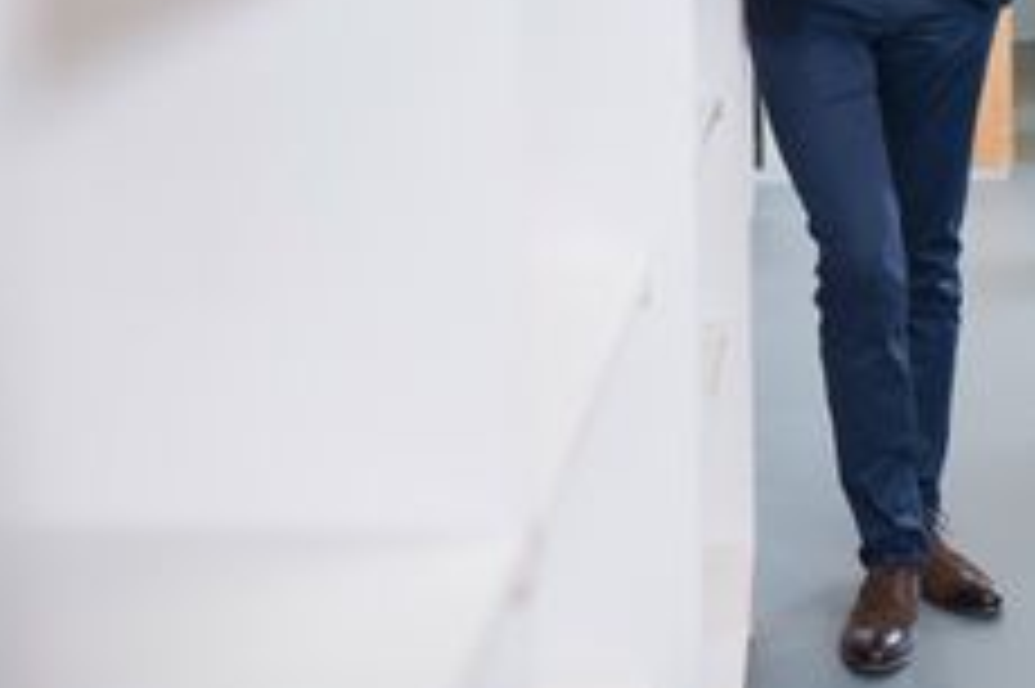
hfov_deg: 26.0
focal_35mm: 78
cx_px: 558
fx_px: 2241
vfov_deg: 17.1
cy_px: 13
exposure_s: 1/160
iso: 320
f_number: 1.8
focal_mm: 35
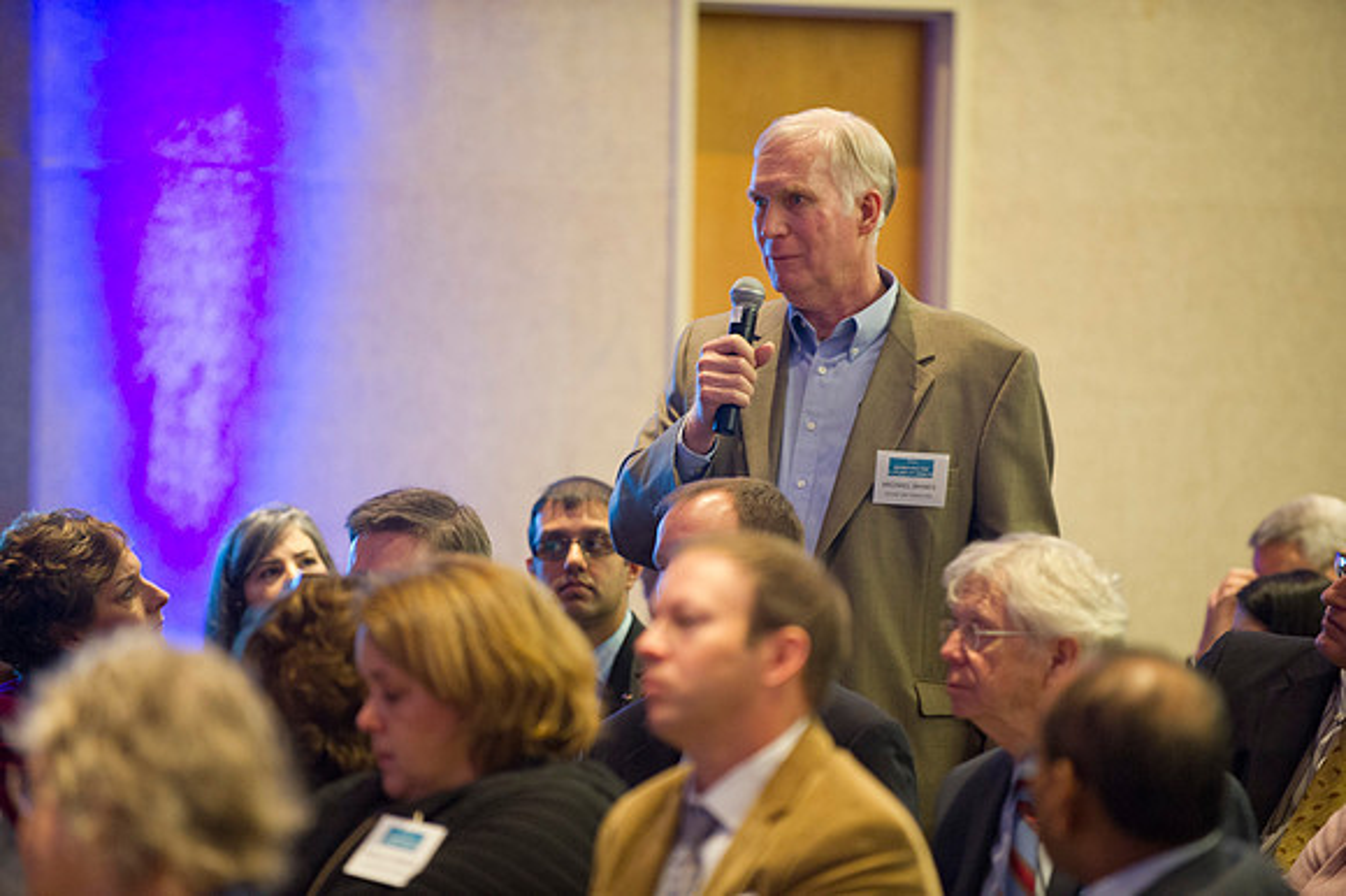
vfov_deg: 6.9
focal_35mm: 200
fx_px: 7473
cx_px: 673
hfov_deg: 10.3
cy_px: 448
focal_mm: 200
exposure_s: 1/50
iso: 2500
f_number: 2.8
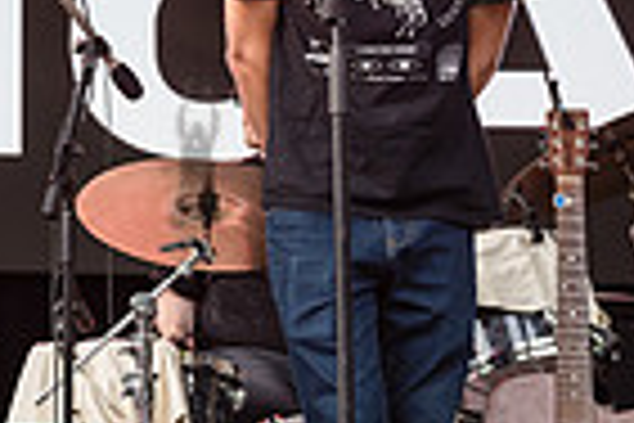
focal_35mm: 140
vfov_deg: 9.7
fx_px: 2465
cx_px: -387
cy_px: -70
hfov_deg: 13.6
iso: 500
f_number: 3.5
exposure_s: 1/320
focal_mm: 34
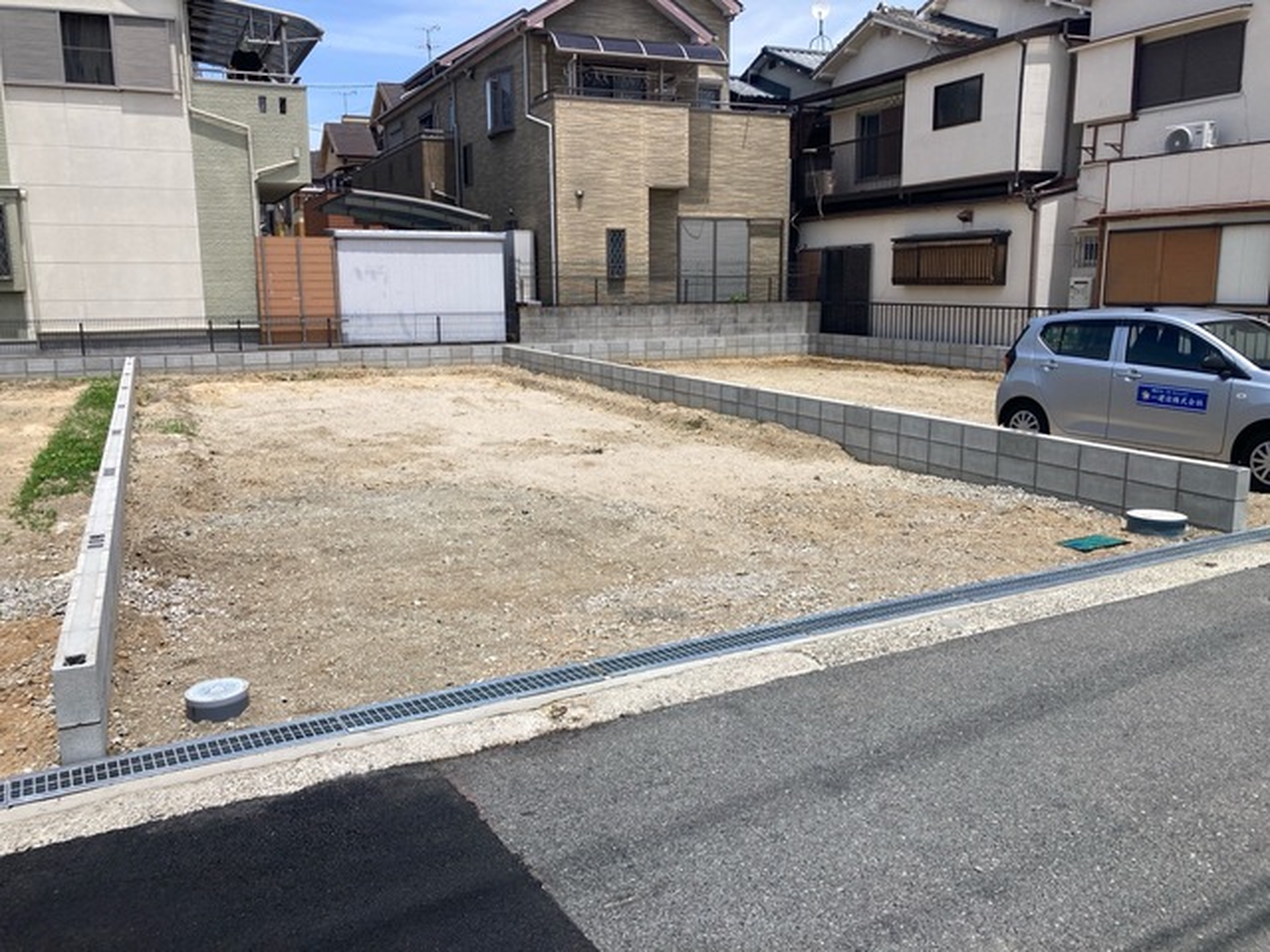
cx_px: 635
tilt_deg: -10.8
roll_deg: +0.2
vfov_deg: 49.7
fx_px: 1027
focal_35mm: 28
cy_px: 476
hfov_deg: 63.4
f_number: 1.8
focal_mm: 3.99
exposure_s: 1/3247
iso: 25
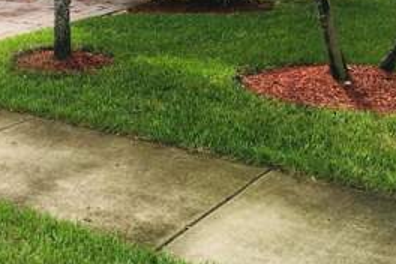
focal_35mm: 73
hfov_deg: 27.0
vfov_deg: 17.4
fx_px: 803
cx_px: 66
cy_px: -93
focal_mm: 4.15
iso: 25
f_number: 2.2
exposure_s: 1/894
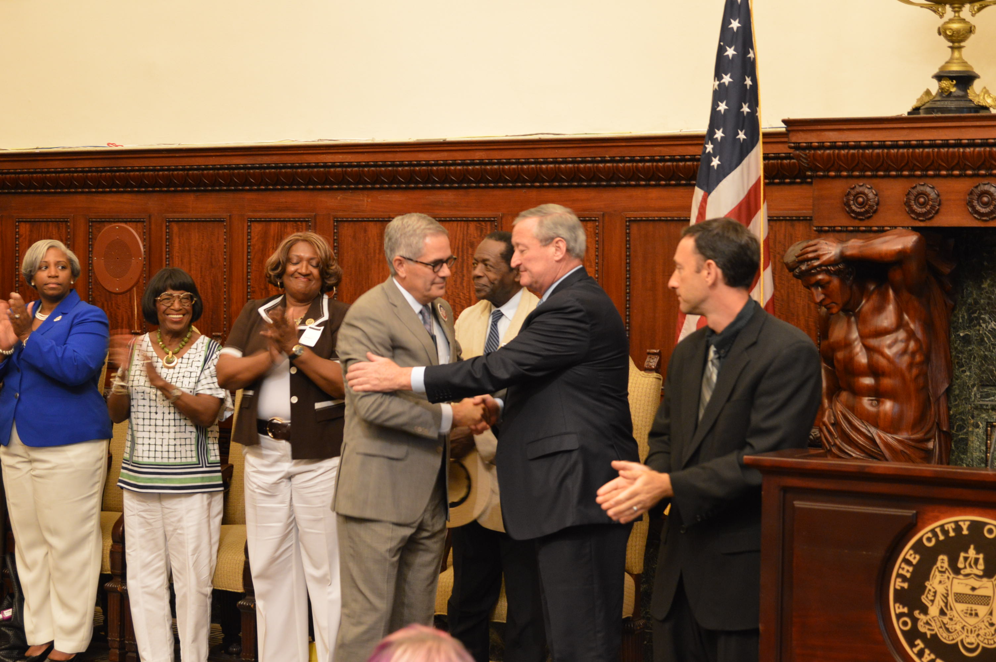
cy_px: 331
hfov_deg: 27.0
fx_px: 2073
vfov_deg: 18.1
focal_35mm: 75
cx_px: 498
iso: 1000
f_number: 4
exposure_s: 1/15
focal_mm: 50
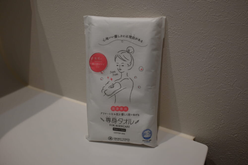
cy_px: 82
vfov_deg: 40.8
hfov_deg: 58.3
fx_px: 222
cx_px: 124
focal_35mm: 32
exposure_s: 1/160
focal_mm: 21.5
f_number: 4
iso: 400
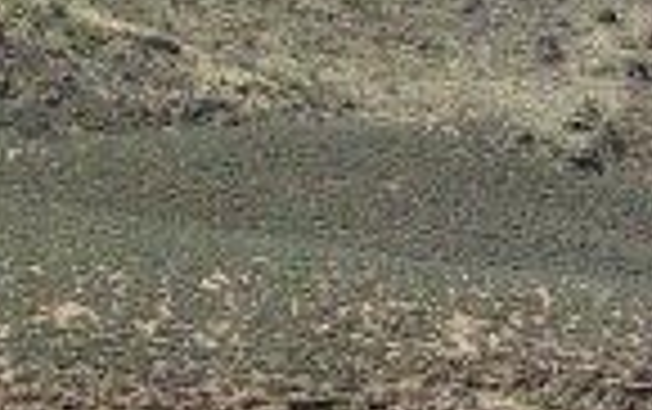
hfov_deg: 9.4
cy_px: 1239
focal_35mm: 193
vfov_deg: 6.3
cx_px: 1704
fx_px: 3433
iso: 50
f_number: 2.4
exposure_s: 1/903
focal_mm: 4.12
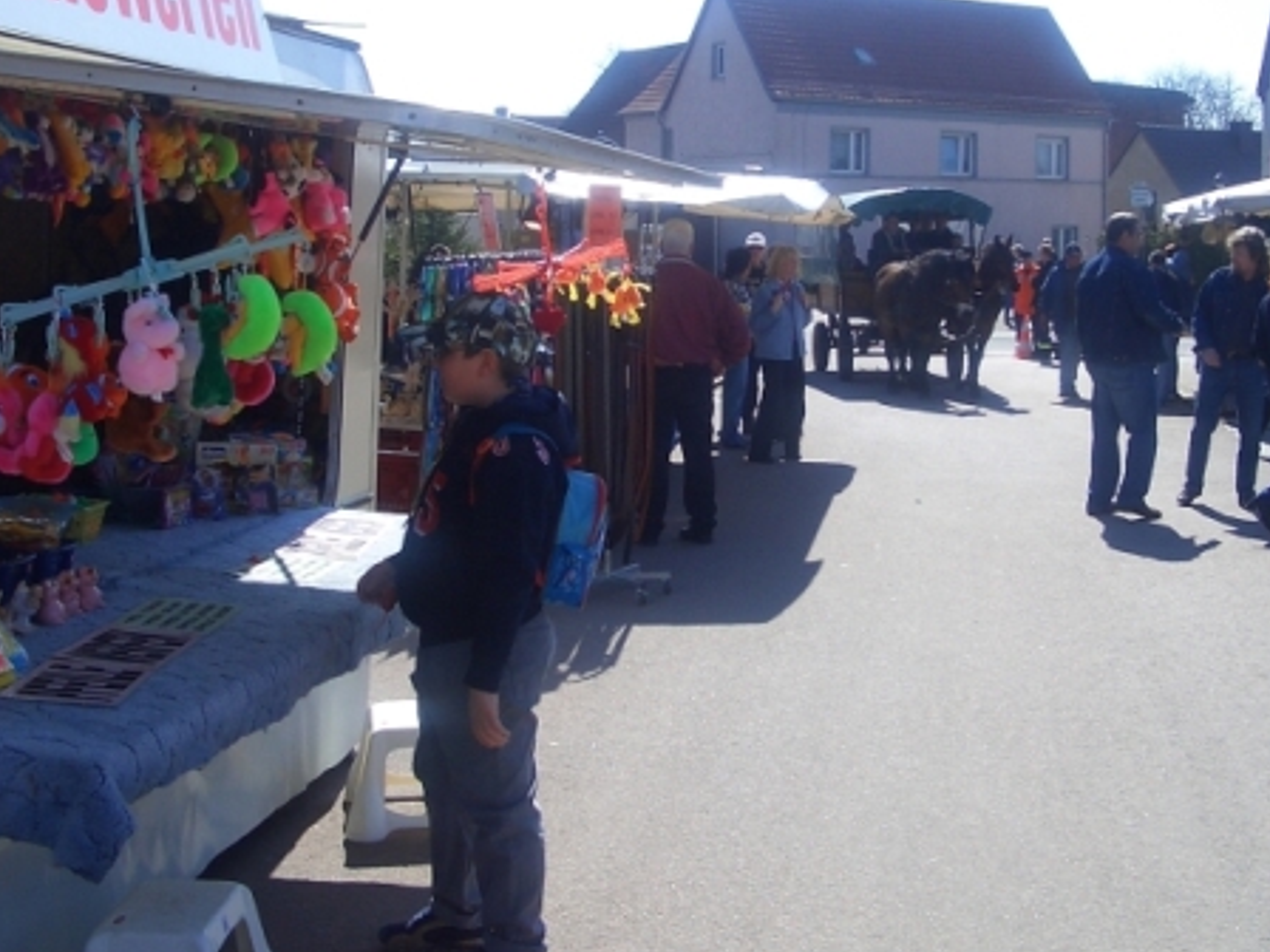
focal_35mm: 50
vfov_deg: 29.0
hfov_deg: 38.2
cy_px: 348
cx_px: 615
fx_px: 1834
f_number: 4.3
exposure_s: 1/500
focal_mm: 5.8
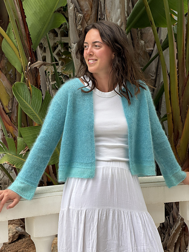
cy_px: 126
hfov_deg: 14.8
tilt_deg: -6.9
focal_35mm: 100
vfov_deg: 19.7
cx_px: 94
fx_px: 729
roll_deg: +0.4
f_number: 2.8
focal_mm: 16.89
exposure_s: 1/121
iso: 50
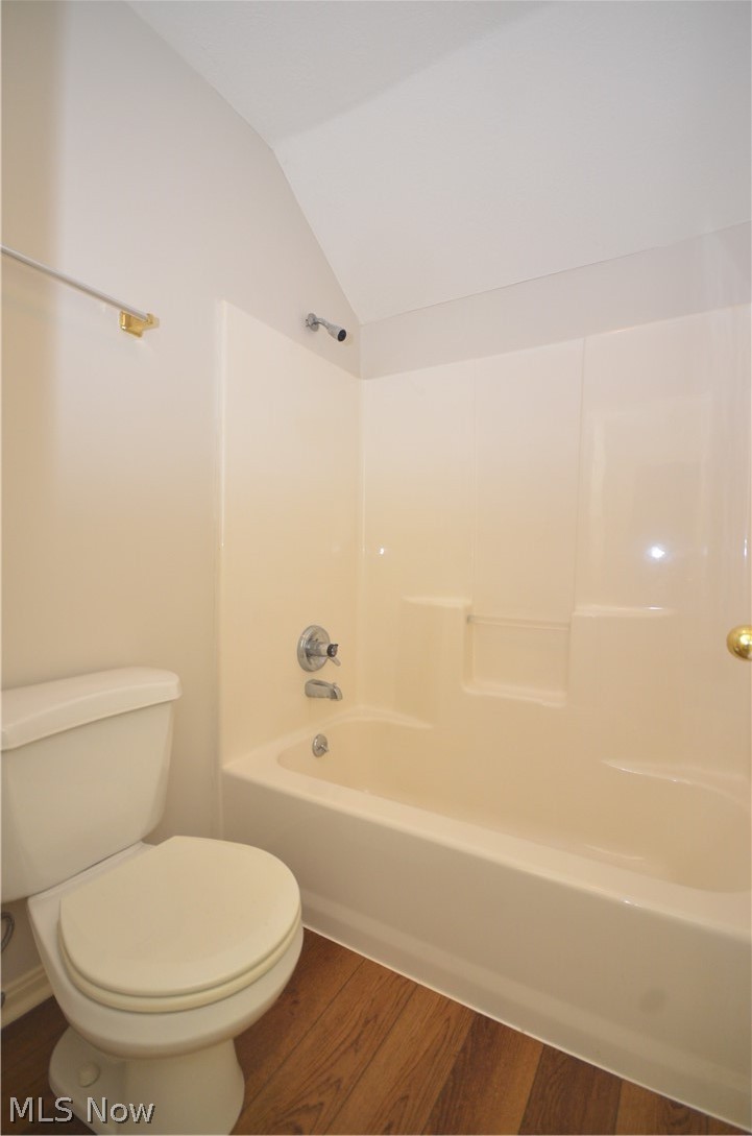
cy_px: 568
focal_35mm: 15
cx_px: 376
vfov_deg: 100.5
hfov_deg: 77.1
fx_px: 472
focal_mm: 10
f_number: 4
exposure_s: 1/60
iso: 800
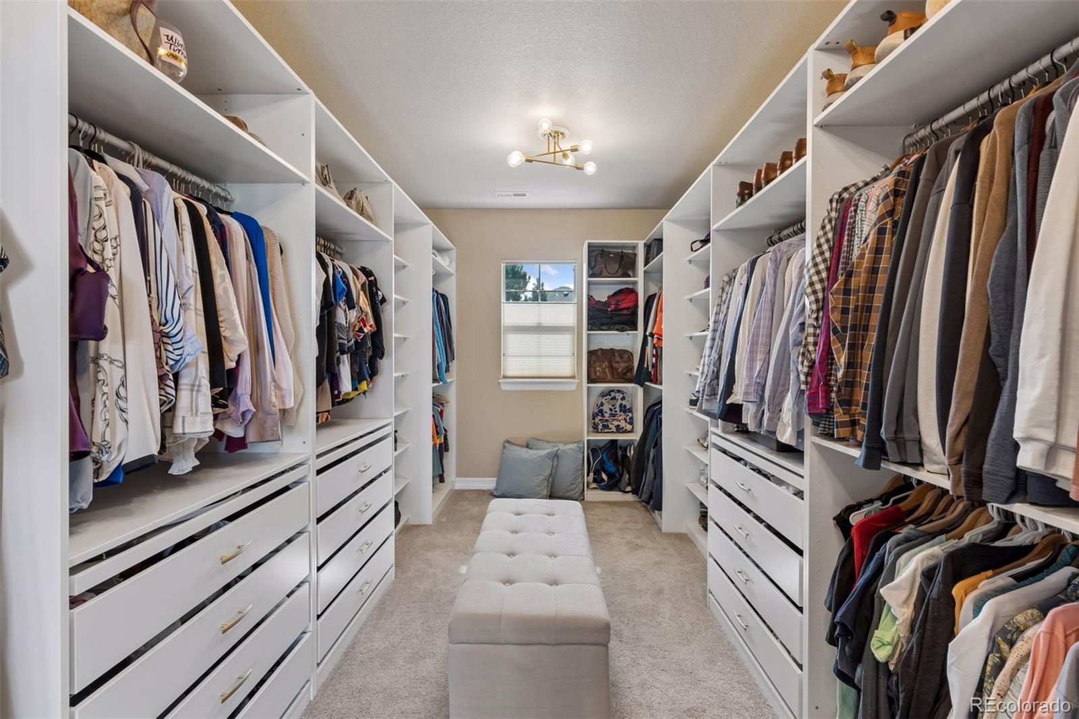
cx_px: 540
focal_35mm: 17
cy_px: 360
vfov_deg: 70.4
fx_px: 509
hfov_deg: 93.3
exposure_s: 1/30
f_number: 9
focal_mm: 17
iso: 400
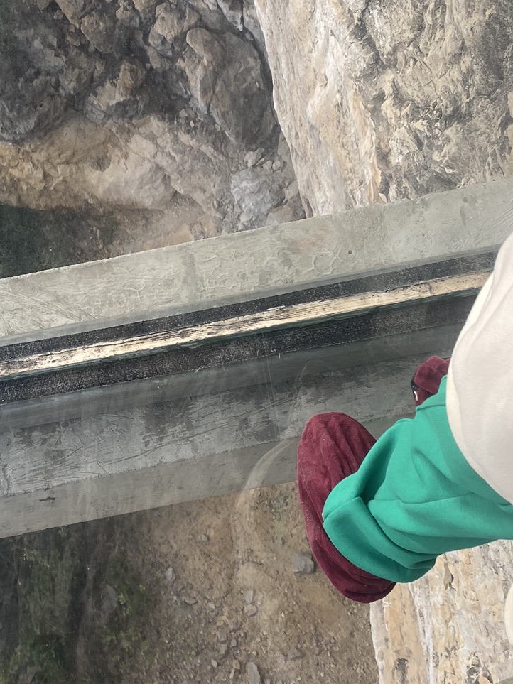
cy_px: 382
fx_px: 1067
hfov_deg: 26.3
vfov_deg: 35.5
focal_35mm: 54
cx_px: 71
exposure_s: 1/149
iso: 32
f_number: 1.8
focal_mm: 4.25
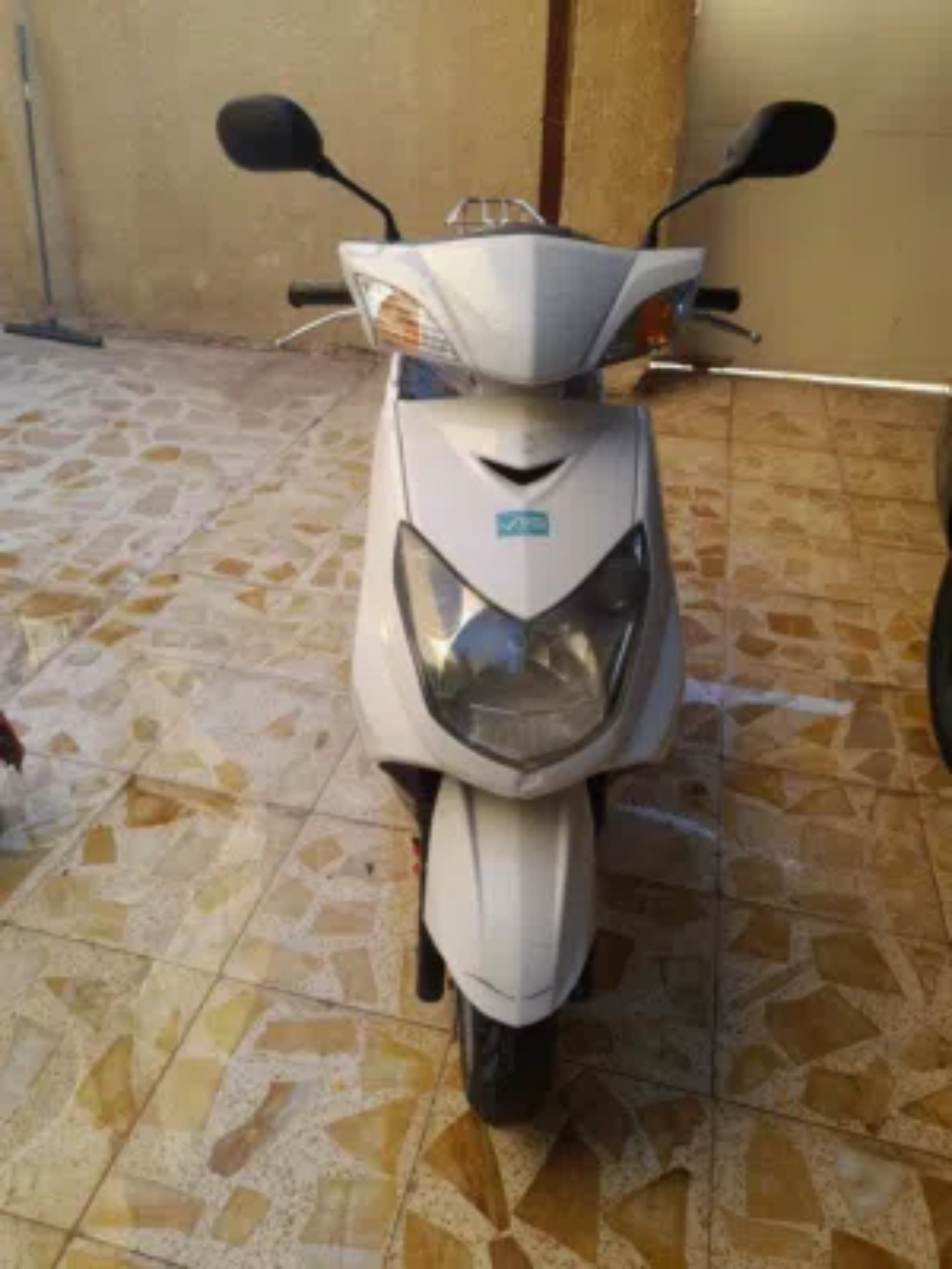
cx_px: 476
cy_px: 634
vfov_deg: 69.4
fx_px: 917
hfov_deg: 54.9
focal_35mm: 25
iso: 32
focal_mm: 4.6
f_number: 2
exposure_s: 1/100
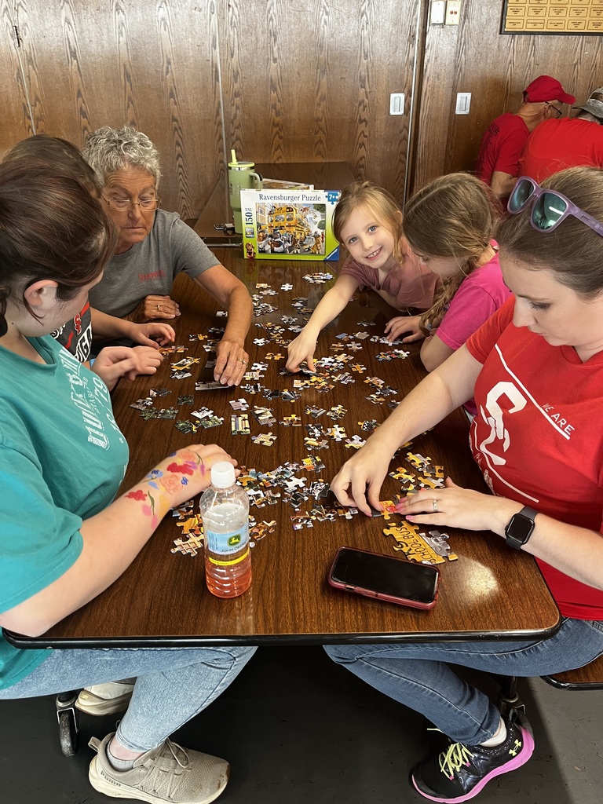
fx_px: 604
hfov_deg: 53.1
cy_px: 402
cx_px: 302
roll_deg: +1.2
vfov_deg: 67.3
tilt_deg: -31.3
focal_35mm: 26
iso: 125
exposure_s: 1/77
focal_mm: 5.1
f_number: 1.6
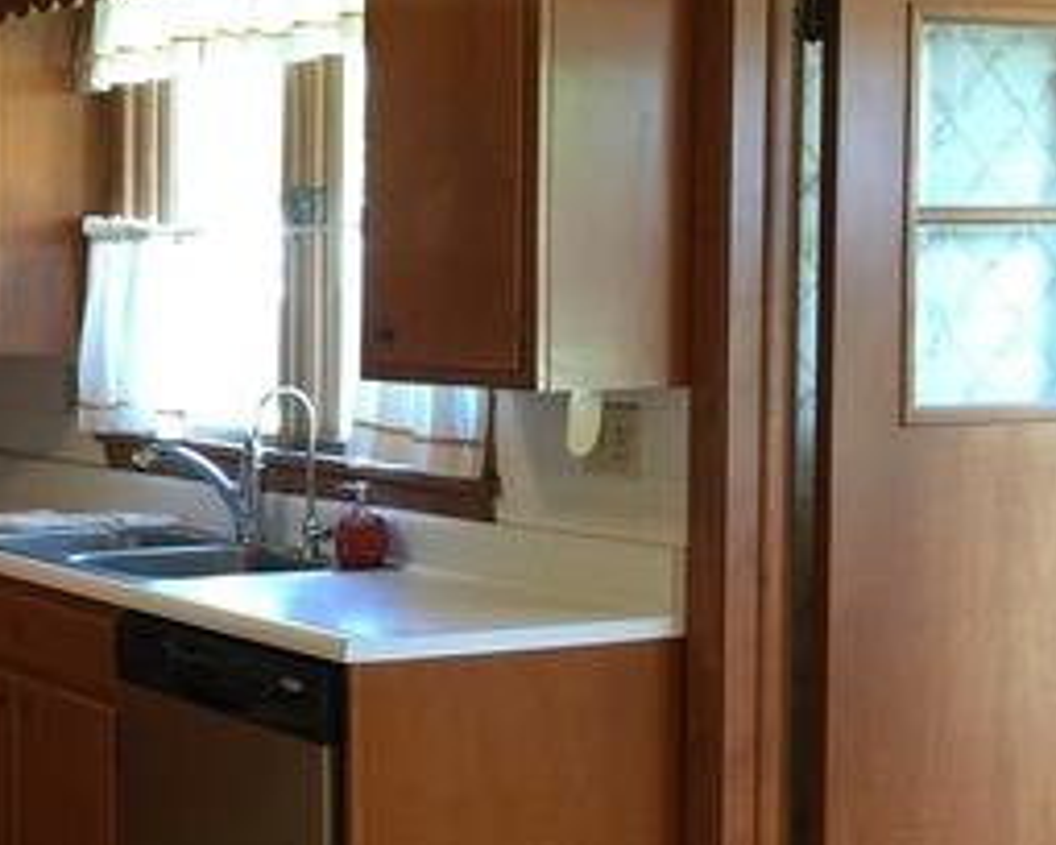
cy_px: 410
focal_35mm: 71
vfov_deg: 21.6
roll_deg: -0.6
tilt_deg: -4.5
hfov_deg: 24.1
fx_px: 2219
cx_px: -236
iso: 50
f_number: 2.2
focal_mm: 4.15
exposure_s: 1/15
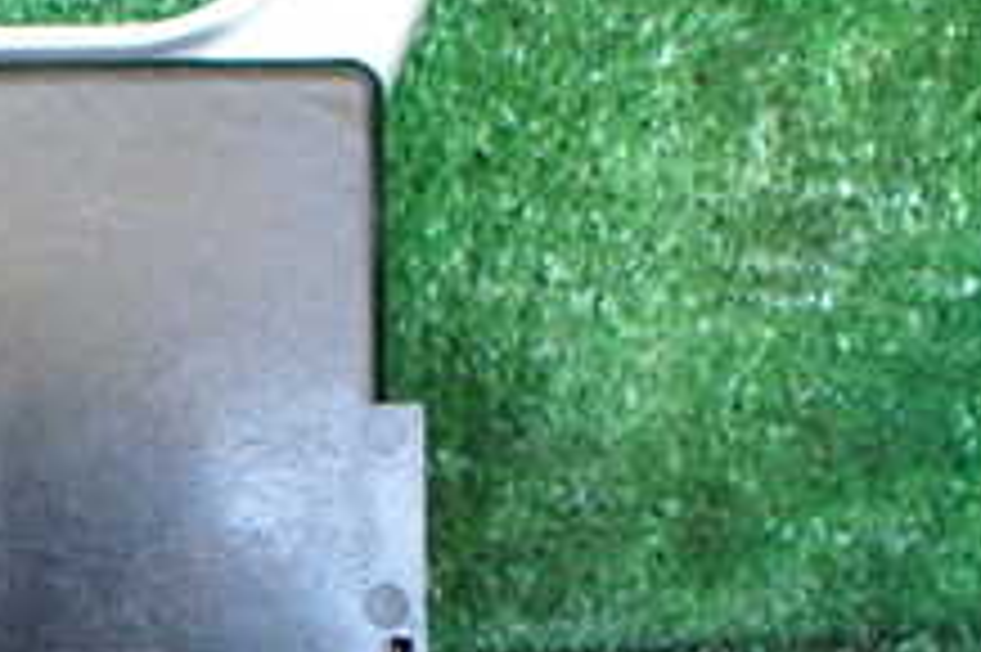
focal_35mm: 86
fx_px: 2342
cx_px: -261
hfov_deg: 21.6
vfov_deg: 15.6
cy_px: 630
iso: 800
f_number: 2.3
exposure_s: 1/80
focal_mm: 5.4
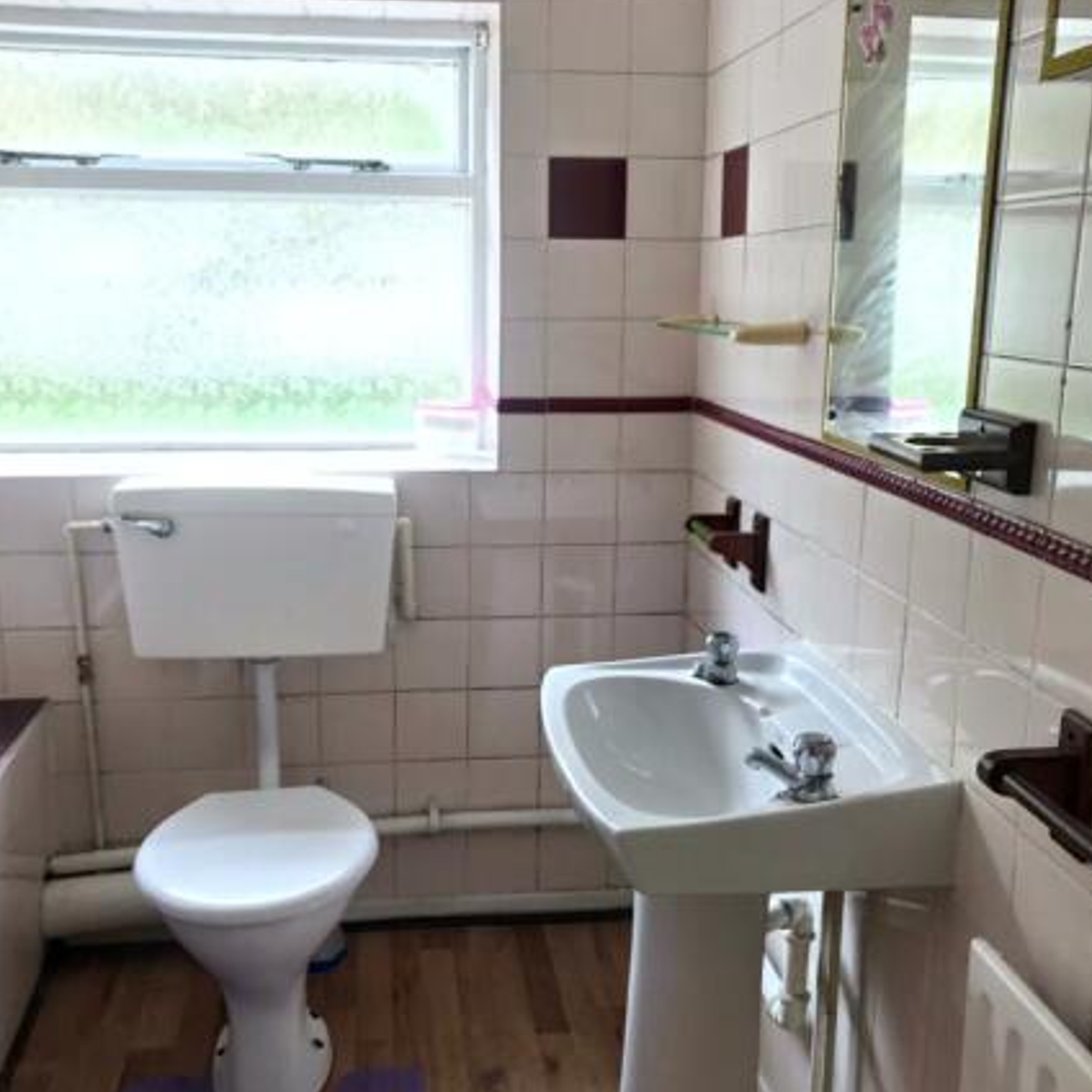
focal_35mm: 34
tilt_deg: -10.6
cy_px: 547
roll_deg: +0.1
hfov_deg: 48.4
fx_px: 1213
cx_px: 522
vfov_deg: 48.5
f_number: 1.8
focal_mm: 3.99
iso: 32
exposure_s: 1/50
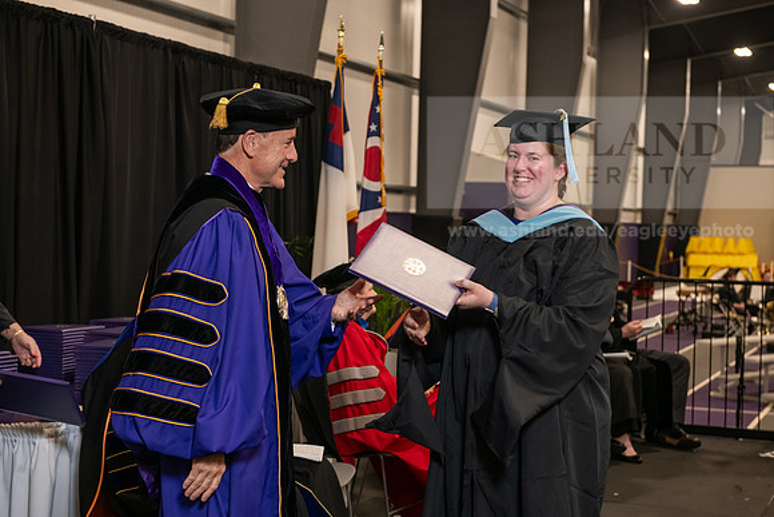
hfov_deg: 32.4
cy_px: 258
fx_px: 1333
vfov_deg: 21.9
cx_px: 387
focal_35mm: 62
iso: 2000
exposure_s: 1/125
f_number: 5
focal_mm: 62
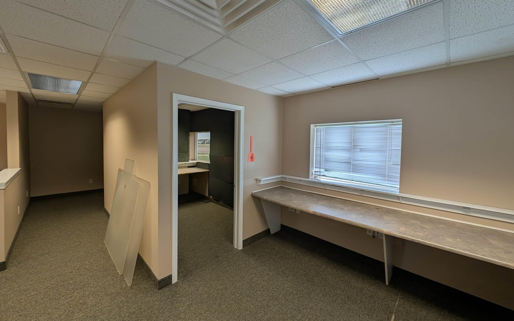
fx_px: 182
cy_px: 149
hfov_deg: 109.4
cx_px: 255
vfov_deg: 82.7
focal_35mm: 13
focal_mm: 2.23
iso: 36
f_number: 1.95
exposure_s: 1/78.5
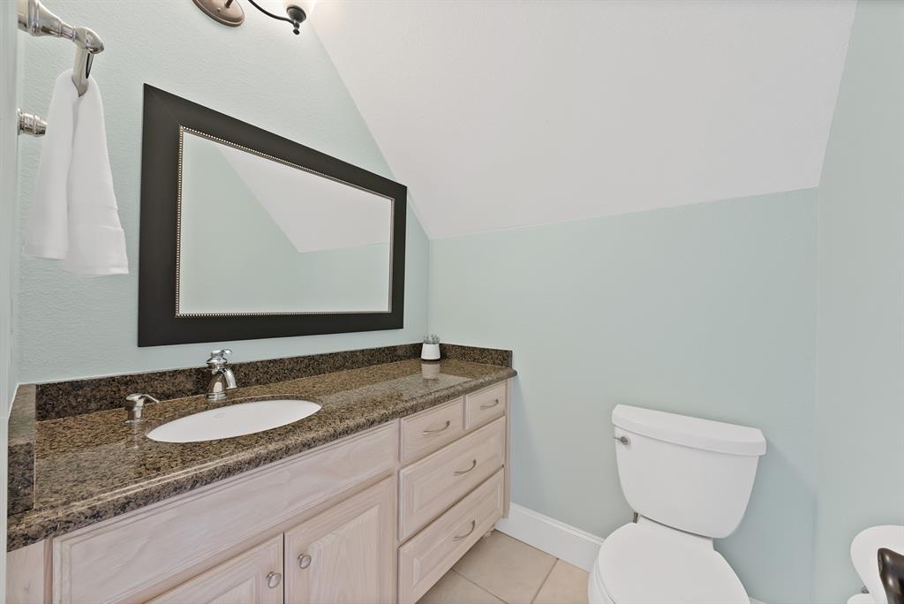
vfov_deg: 90.1
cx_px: 452
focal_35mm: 12
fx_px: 301
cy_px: 302
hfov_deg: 112.6
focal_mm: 12
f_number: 8
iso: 640
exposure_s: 1.3
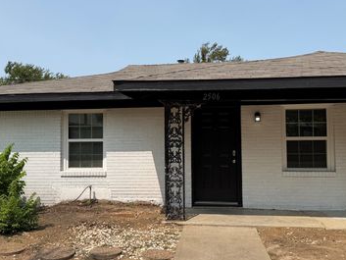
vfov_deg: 41.8
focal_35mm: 34
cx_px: 180
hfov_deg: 53.9
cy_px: 129
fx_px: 340
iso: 80
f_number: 1.78
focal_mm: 6.76
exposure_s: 1/5714
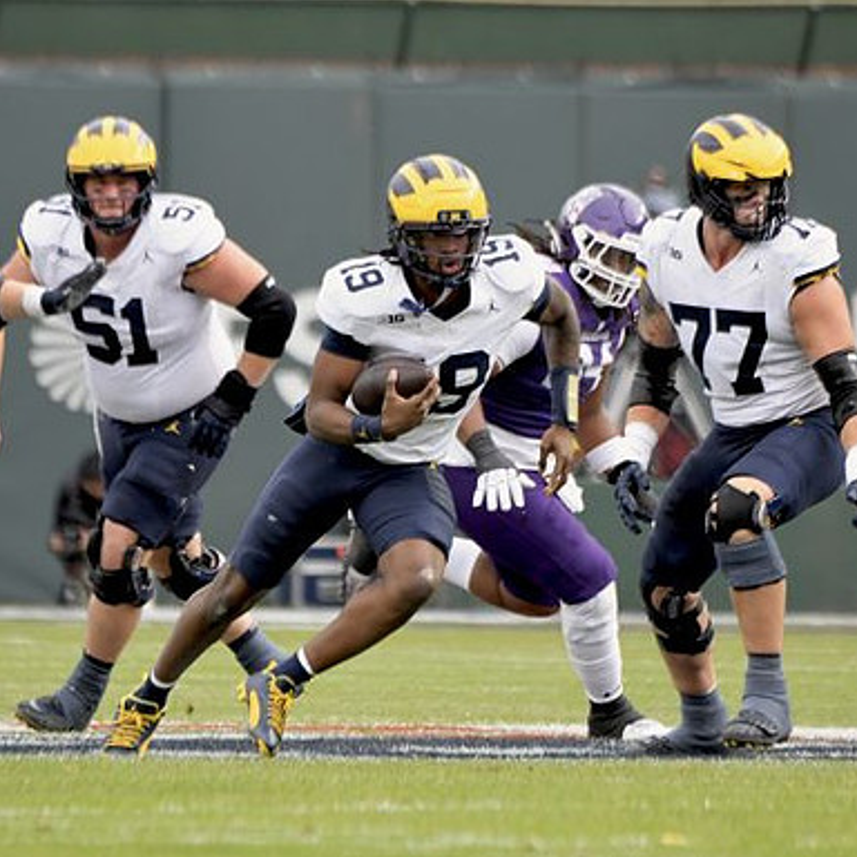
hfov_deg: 2.3
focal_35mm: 770
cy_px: 428
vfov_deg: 2.3
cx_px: 395
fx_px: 21567
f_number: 5.6
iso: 1000
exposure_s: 1/1000
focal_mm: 400
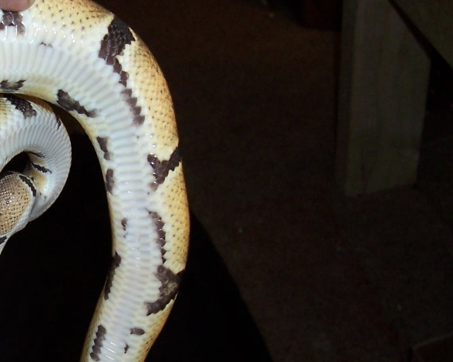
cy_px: 198
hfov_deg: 25.9
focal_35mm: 70
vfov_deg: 21.8
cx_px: 12
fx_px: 938
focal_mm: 5.6
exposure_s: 1/60
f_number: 2.7
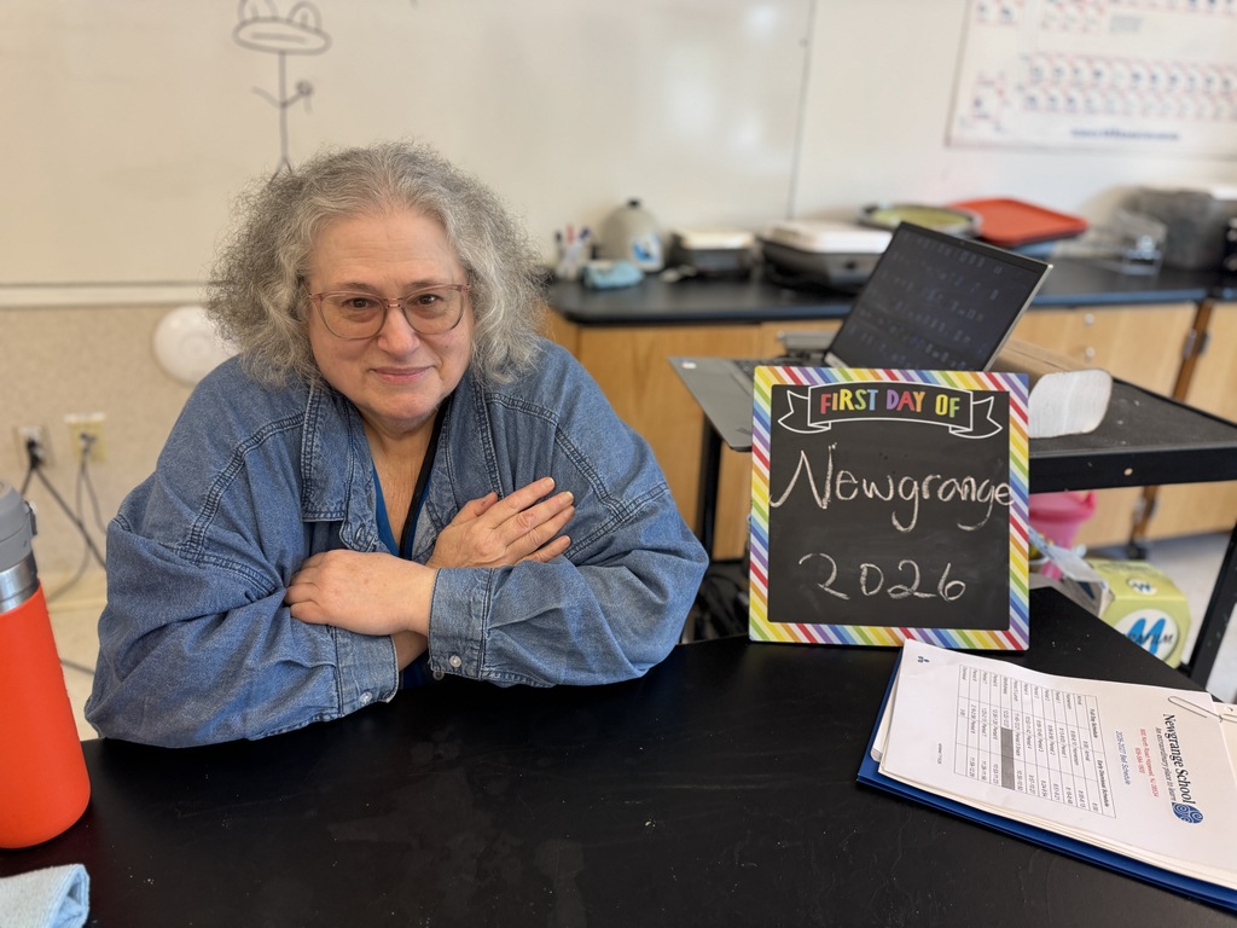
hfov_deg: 71.6
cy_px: 464
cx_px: 618
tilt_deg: -22.0
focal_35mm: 24
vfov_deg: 56.8
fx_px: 858
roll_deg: -2.6
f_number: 1.78
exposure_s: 1/120
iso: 160
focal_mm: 6.76
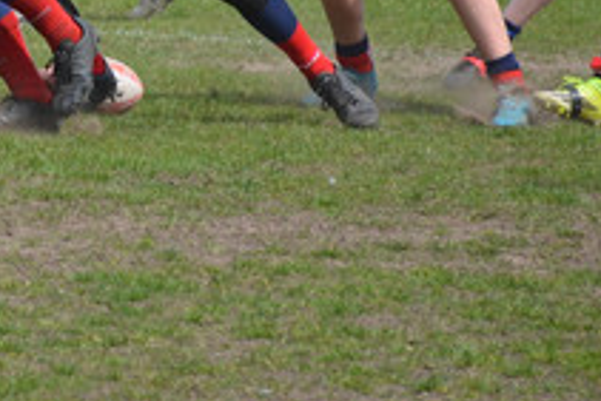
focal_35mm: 638
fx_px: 10658
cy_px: -178
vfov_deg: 2.2
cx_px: -100
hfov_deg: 3.2
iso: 400
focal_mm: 140
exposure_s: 1/1600
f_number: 6.3
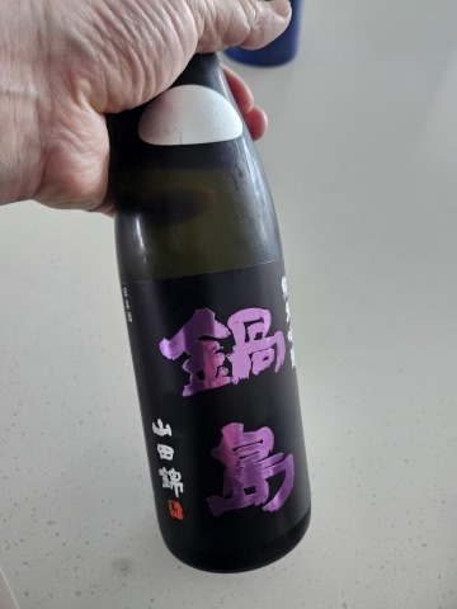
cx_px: 228
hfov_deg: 56.8
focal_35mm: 24
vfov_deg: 71.6
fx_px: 422
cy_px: 304
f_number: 1.8
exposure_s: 1/30
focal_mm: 5
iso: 640
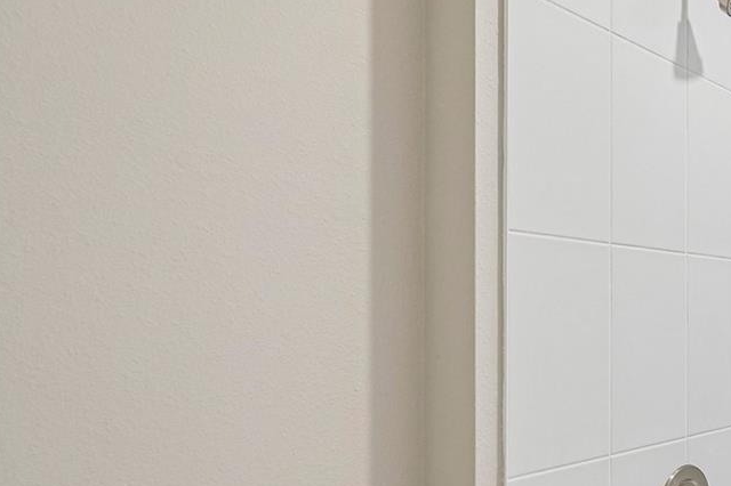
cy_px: 306
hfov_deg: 39.9
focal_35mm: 35
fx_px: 710
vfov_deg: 37.6
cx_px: 865
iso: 400
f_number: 8
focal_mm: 14
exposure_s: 1/20
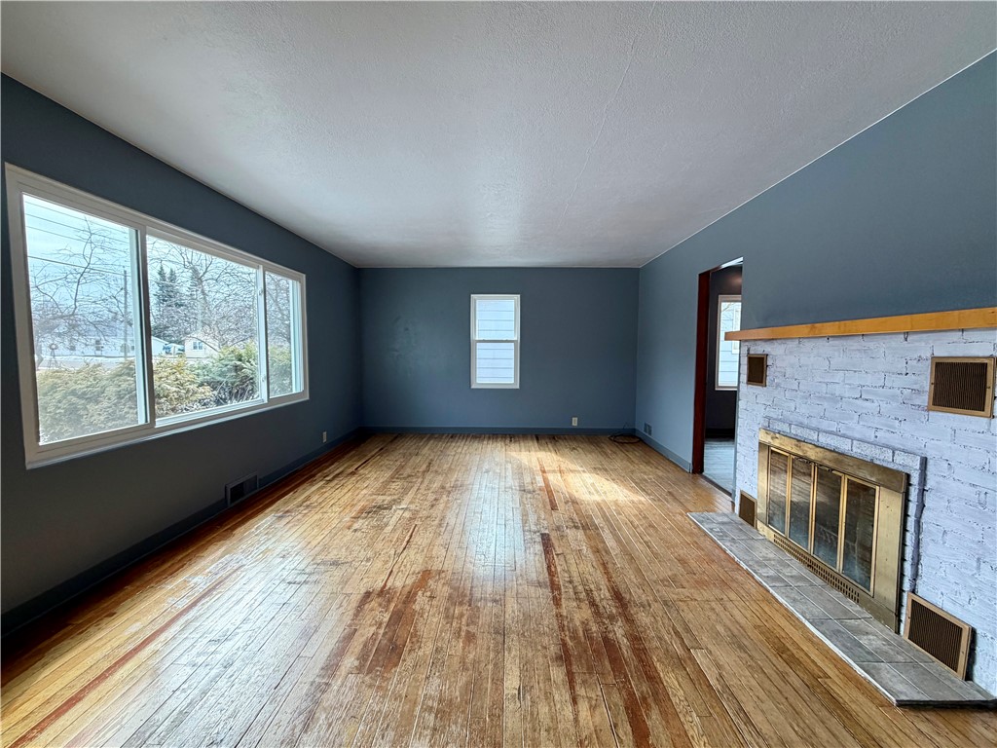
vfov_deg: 85.7
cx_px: 498
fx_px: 403
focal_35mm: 14
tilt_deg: -4.4
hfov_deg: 102.1
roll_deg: -0.3
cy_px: 374
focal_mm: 2.22
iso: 100
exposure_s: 1/121
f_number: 2.2
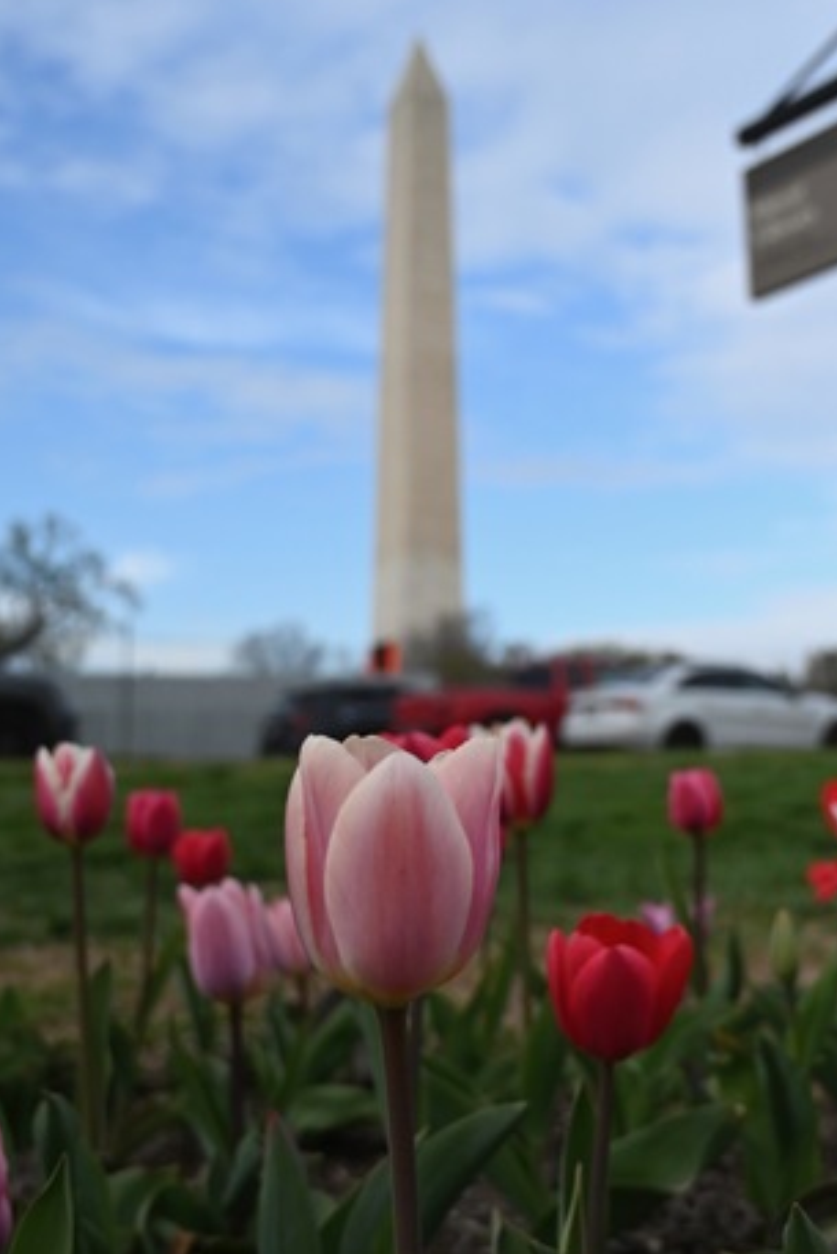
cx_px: 454
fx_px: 1429
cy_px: 639
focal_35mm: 41
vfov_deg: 47.4
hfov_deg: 32.6
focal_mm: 24
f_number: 4
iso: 500
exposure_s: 1/3200
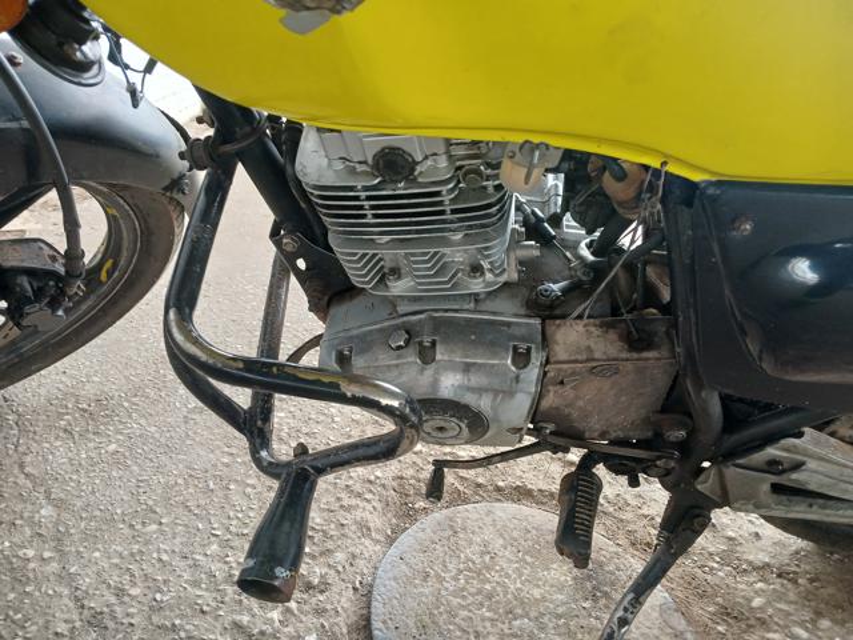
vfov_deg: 53.1
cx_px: 426
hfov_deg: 67.3
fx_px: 641
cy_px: 320
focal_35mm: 26
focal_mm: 3.98
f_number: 1.8
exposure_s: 1/60
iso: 100
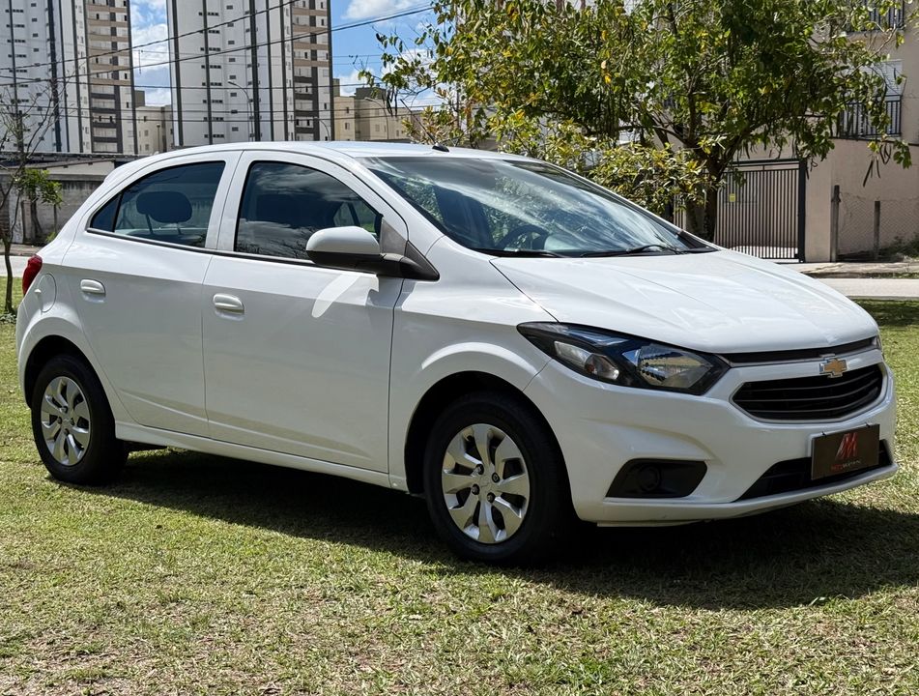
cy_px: 348
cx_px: 460
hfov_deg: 39.5
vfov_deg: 30.4
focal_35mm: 48
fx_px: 1279
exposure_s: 1/5208
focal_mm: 6.76
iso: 64
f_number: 1.78
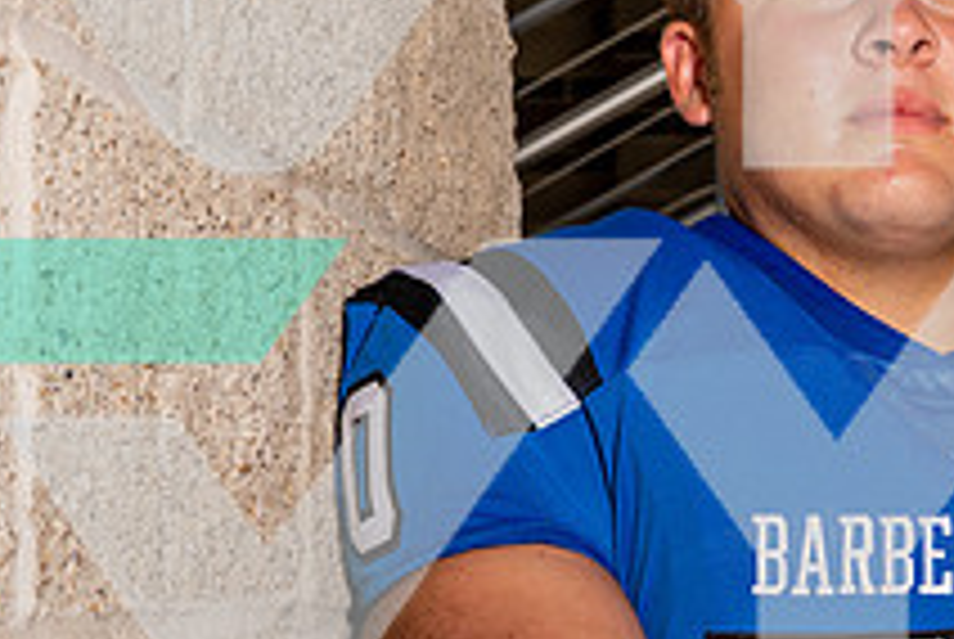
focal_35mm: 112
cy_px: 479
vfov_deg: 12.2
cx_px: 1022
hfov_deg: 17.7
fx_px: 2972
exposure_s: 1/250
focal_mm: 41
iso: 100
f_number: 7.1
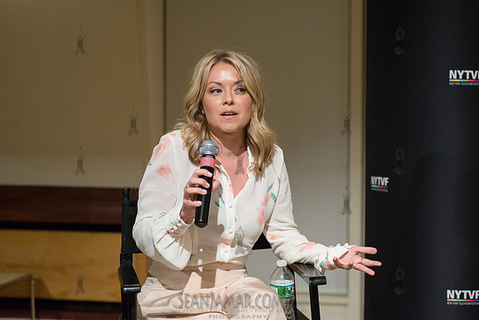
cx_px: 240
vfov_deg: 17.1
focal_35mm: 80
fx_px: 1065
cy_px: 160
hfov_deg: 25.4
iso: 2500
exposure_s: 1/500
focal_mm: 80
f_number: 4
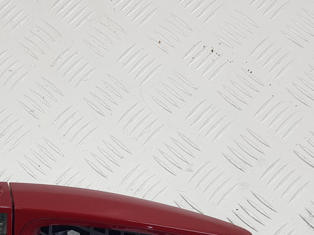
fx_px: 490
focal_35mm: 54
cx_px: 94
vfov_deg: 25.6
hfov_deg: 35.0
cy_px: 239
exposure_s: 1/100
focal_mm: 4.2
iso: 40
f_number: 1.7
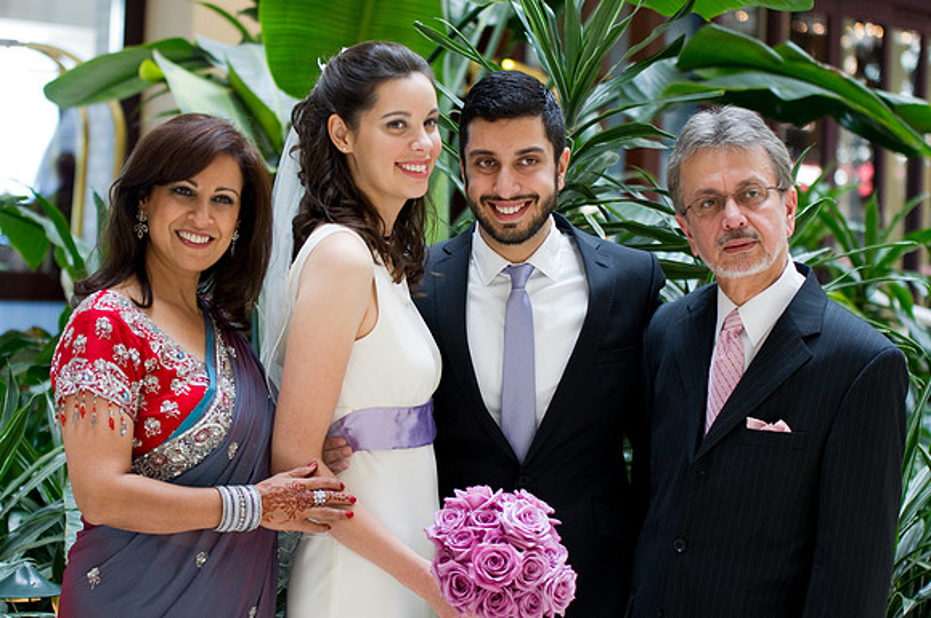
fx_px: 2712
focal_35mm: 105
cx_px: 466
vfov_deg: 13.0
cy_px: 309
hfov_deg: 19.5
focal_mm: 70
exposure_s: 1/125
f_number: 2.8
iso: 800
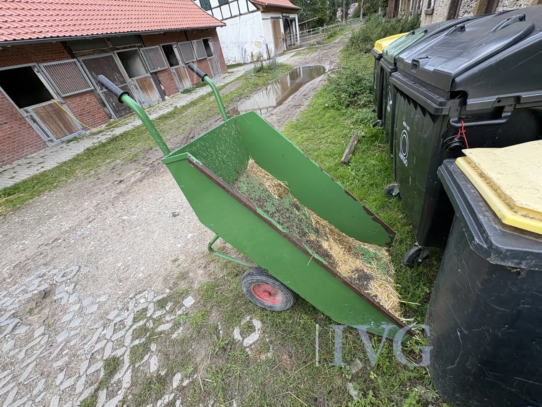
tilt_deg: -36.6
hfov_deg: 102.1
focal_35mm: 14
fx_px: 219
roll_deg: +14.9
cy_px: 204
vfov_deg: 85.7
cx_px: 271
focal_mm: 2.22
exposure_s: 1/191
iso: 40
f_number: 2.2
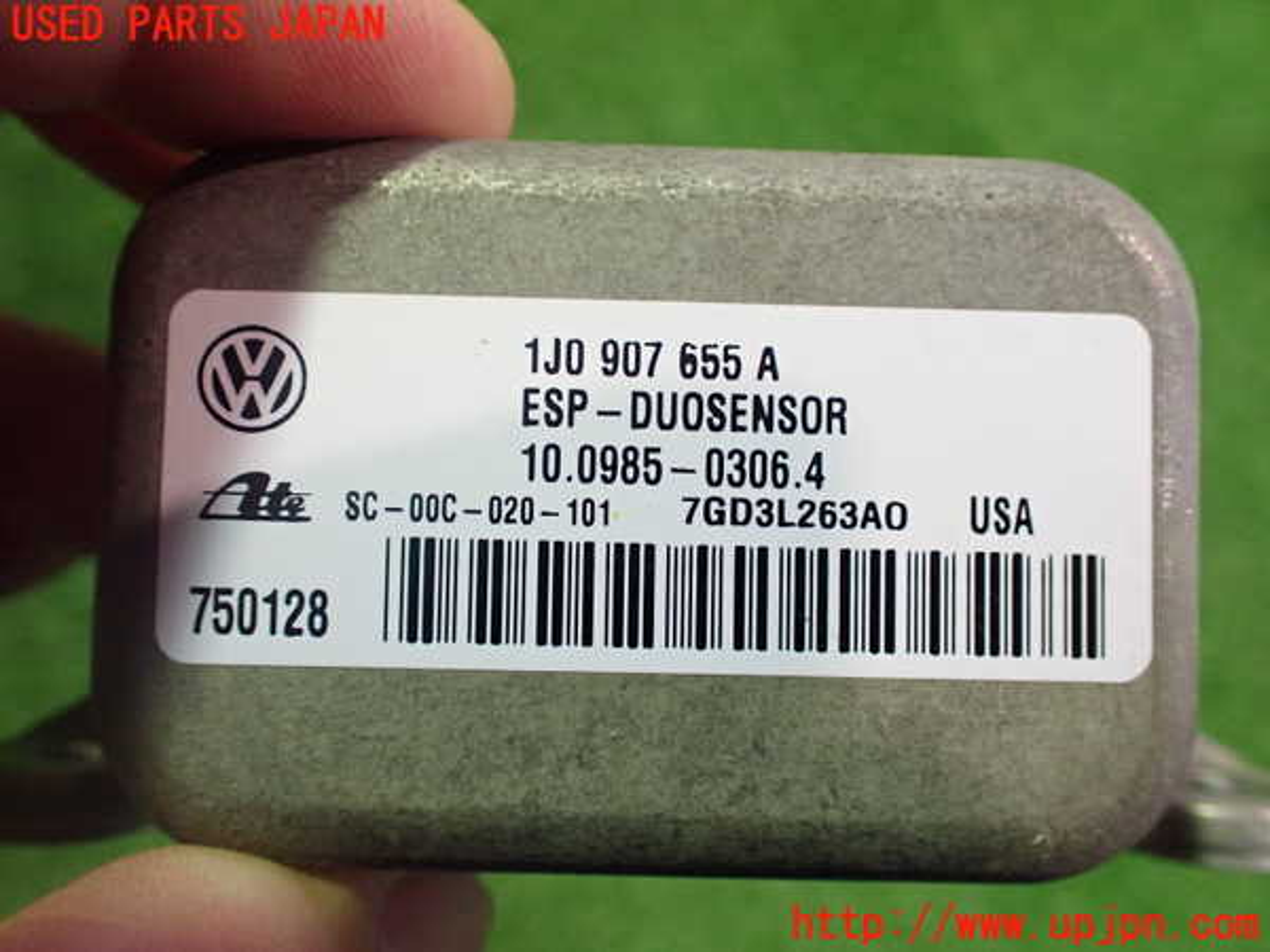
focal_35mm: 30
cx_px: 635
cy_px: 476
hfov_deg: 60.0
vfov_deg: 46.8
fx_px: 1101
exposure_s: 1/60
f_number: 2.3
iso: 800
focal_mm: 5.4
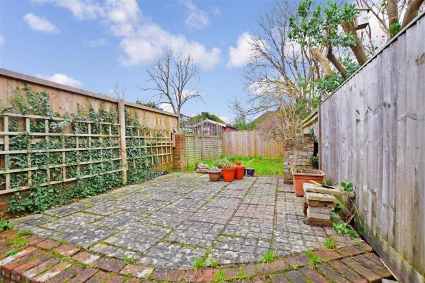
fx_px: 177
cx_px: 212
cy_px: 142
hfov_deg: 100.4
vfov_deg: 77.3
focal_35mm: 15
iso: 500
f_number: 7.1
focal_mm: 10
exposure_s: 1/40
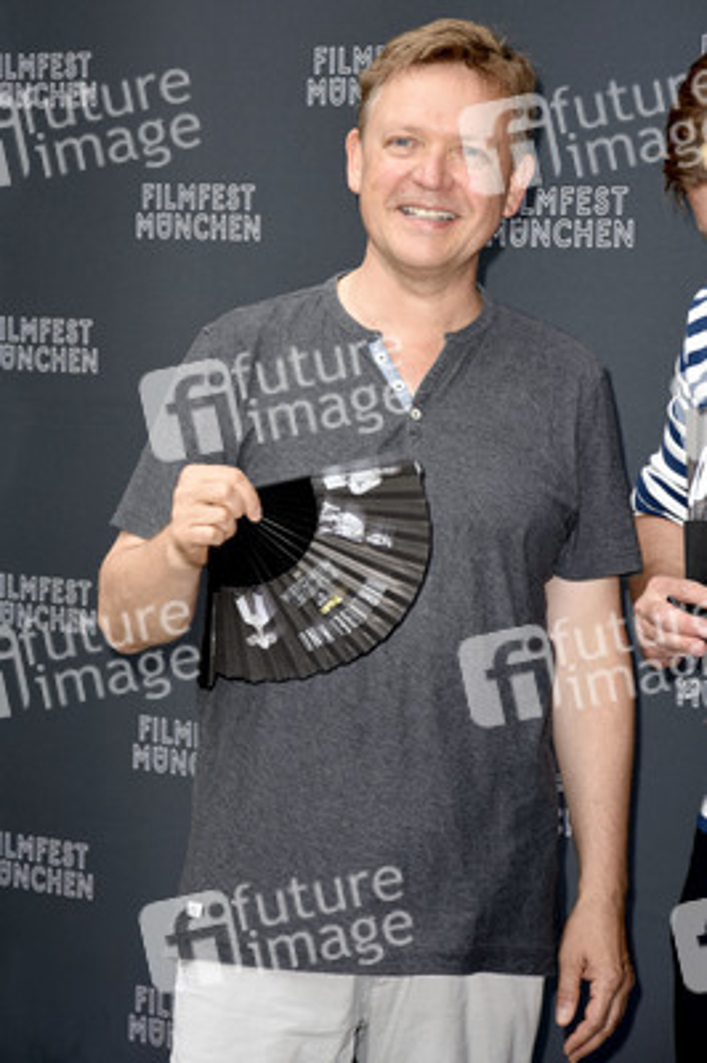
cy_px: 532
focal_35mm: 150
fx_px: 4426
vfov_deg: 13.7
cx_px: 354
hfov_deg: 9.1
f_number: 6.3
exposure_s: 1/100
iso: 200
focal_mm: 100
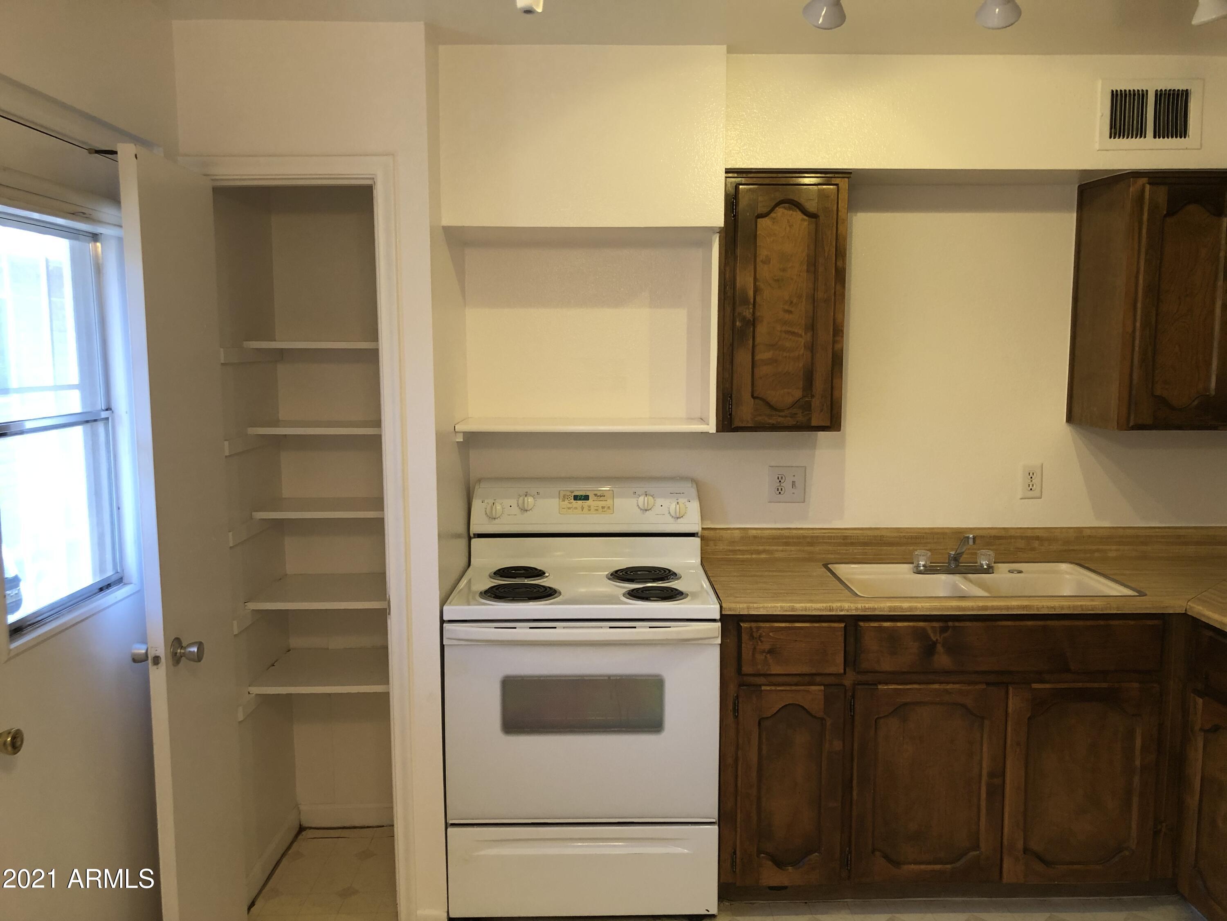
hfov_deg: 63.4
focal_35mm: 28
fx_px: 992
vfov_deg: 49.7
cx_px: 614
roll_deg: +0.1
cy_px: 460
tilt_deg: -6.1
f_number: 1.8
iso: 40
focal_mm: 3.99
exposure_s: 1/17
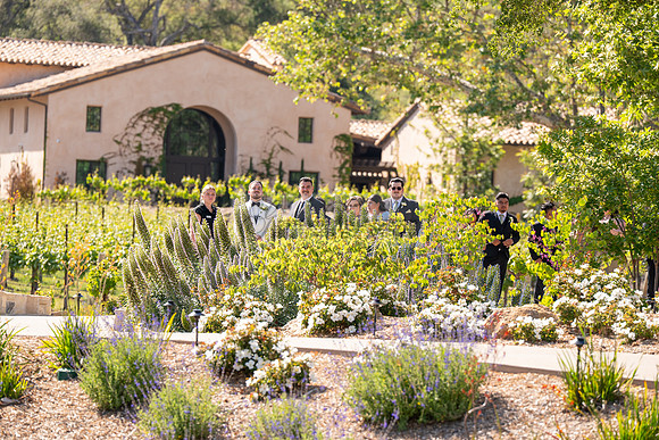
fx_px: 3662
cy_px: 220
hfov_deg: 10.3
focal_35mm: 200
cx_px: 330
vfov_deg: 6.9
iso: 200
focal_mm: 200
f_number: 4.5
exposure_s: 1/800
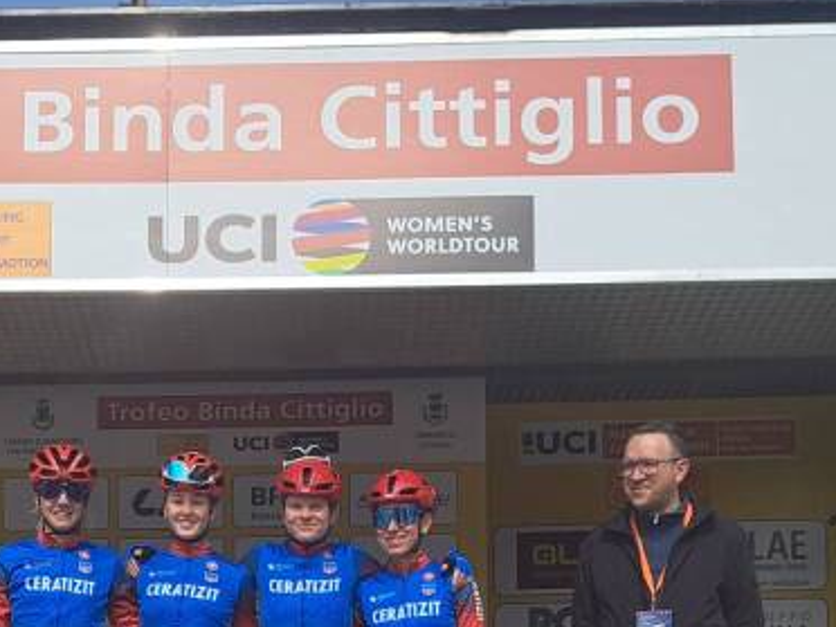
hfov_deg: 29.2
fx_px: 1594
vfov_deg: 20.3
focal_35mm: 66
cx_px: 270
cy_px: 816
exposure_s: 1/1984
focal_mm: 5.23
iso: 50
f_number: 1.8
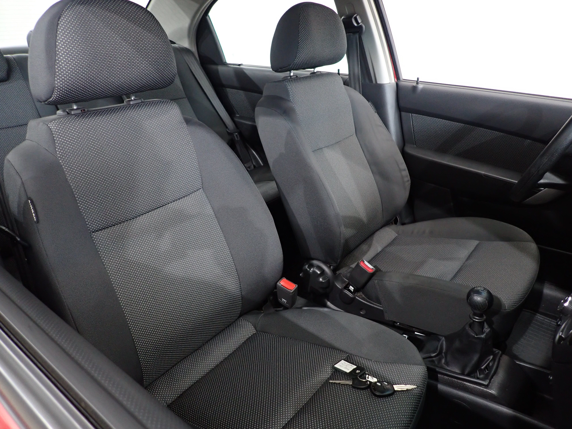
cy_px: 214
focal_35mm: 25
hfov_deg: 69.4
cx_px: 286
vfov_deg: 54.9
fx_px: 413
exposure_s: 1/30
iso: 320
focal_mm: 4.5
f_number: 2
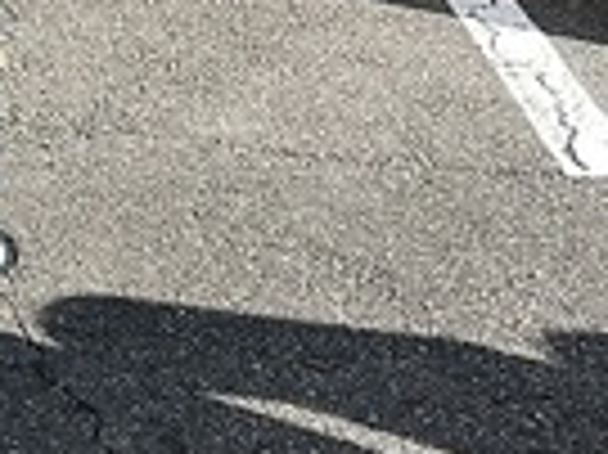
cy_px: 4
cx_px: -347
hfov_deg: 14.7
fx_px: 2158
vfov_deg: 11.9
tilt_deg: -18.8
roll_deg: +0.9
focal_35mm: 123
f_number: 1.5
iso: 50
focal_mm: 5.7
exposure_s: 1/1171
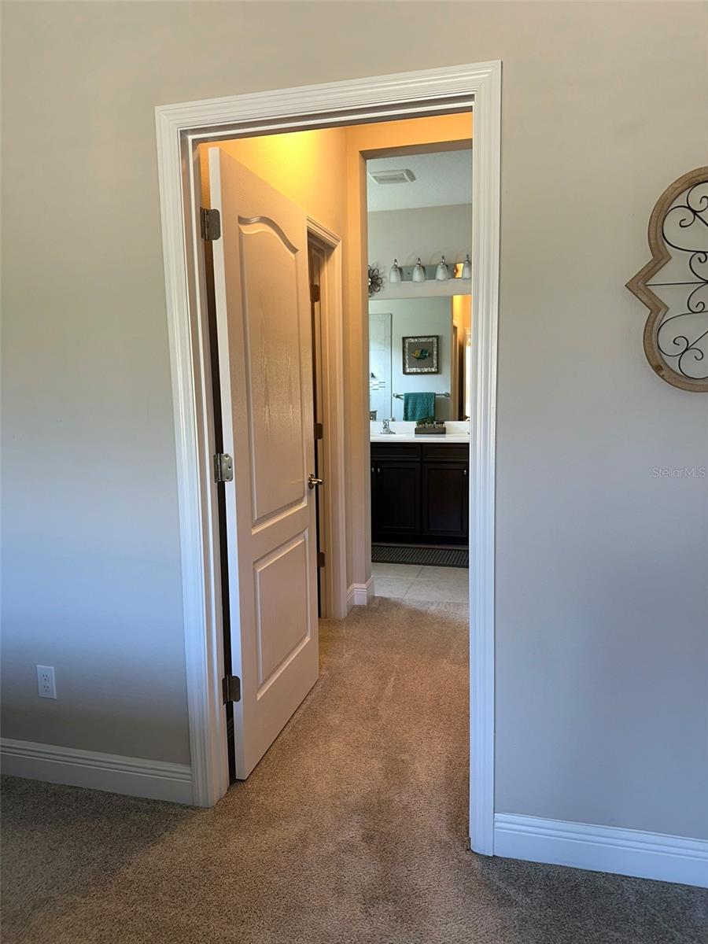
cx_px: 354
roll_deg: +0.6
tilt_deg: -8.3
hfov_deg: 56.8
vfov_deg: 71.6
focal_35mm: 24
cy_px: 472
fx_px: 654
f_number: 1.78
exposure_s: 1/28
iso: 50
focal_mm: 6.86
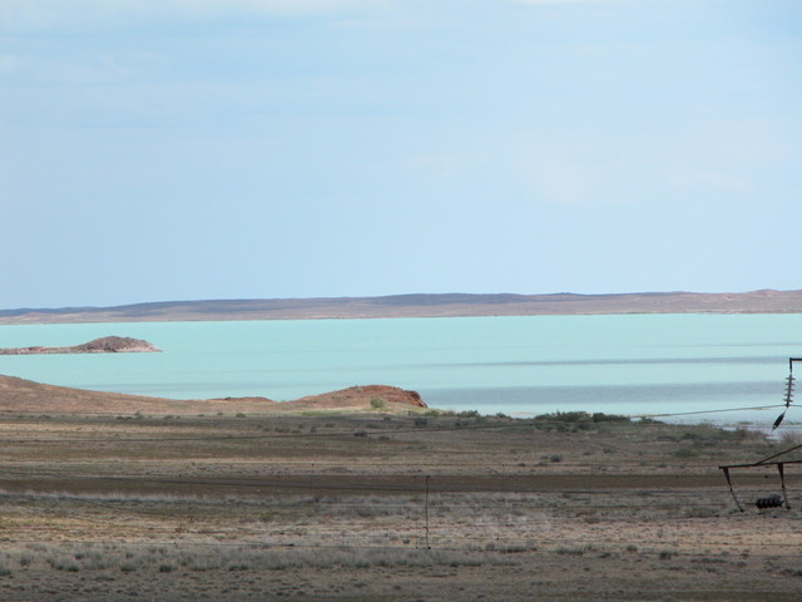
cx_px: 401
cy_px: 301
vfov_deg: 5.3
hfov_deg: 7.1
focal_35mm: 280
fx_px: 6487
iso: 100
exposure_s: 1/429
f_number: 6.6
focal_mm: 71.2
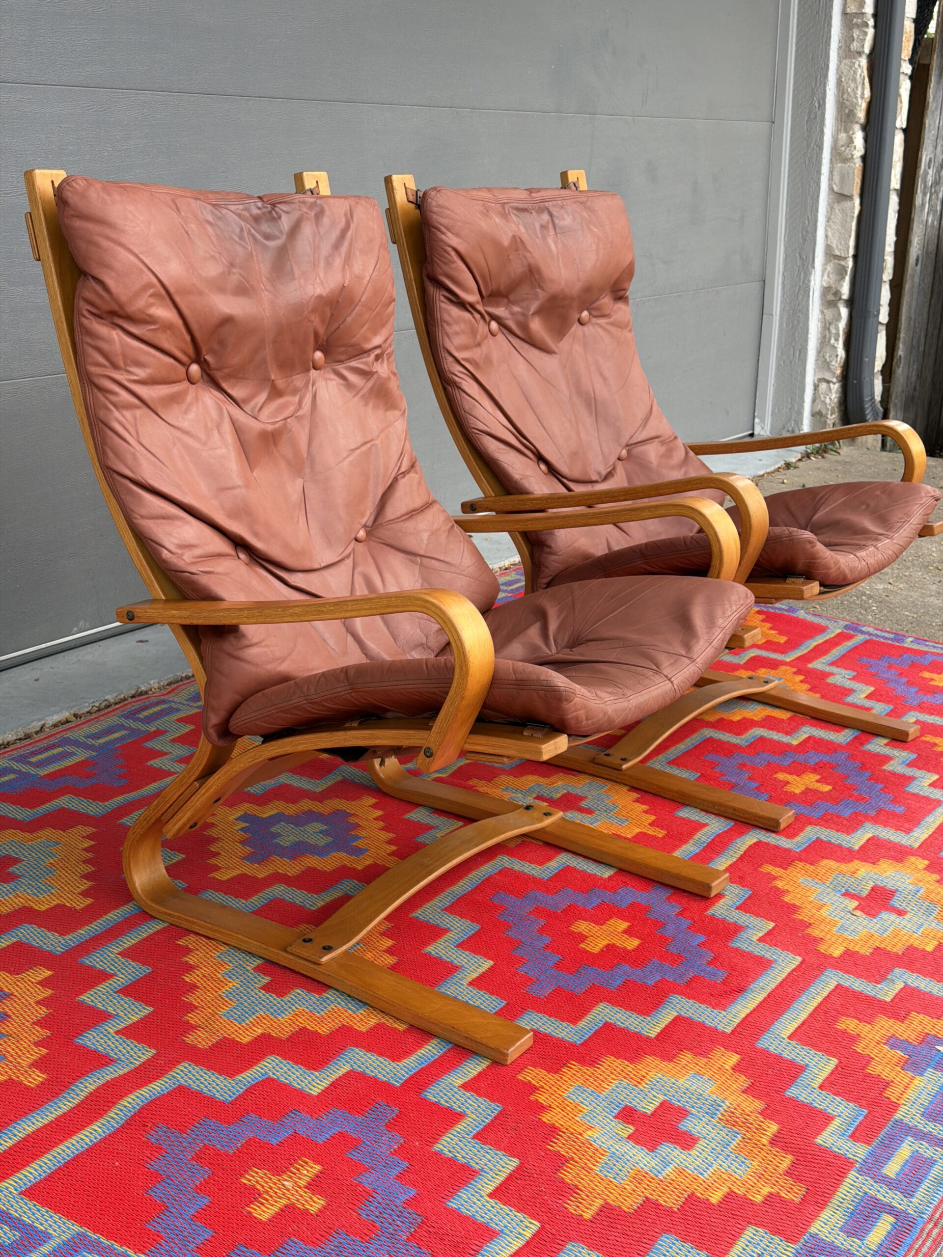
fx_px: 1743
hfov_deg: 30.3
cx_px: 472
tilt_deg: -15.7
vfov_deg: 39.7
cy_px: 628
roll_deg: -1.1
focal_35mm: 48
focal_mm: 6.76
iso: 64
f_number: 1.78
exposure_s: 1/342
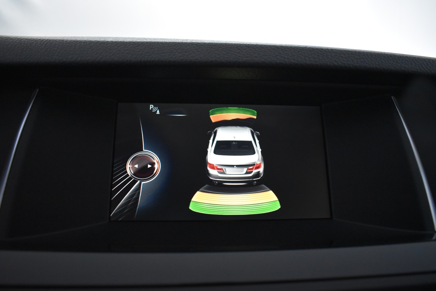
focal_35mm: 27
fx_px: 327
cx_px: 218
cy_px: 146
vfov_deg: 47.9
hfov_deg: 67.4
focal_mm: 18
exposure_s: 1/90
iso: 3200
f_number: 3.5
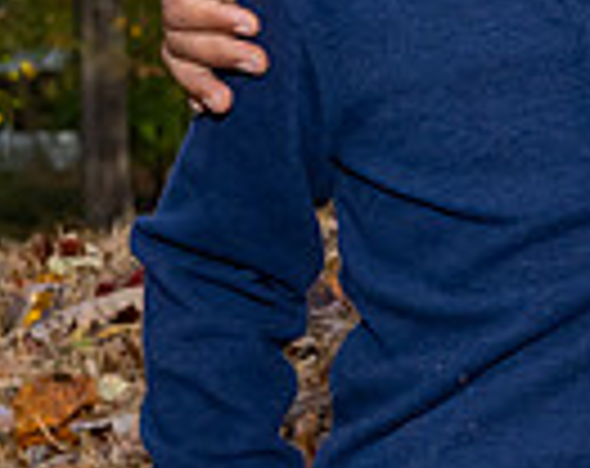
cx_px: 1146
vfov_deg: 5.0
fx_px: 5327
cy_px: -136
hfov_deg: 6.2
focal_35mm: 306
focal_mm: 40
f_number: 8
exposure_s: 1/250
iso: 800
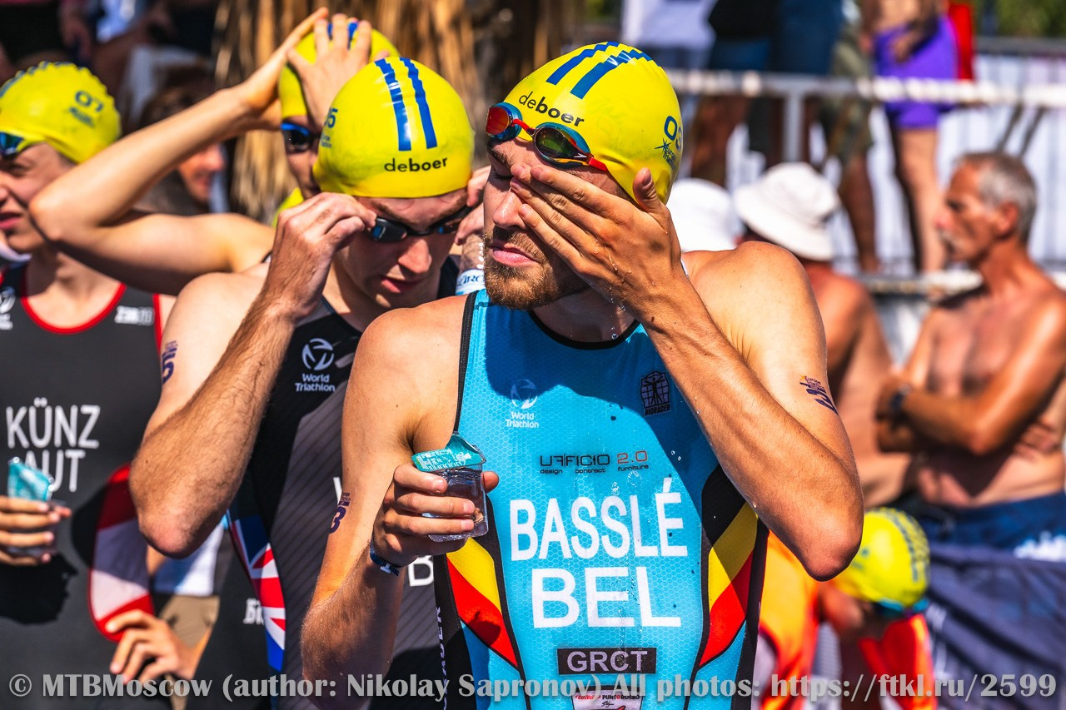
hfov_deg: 14.7
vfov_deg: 9.8
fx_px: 4145
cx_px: 533
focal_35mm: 140
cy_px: 355
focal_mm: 140
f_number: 7.1
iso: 200
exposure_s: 1/2000
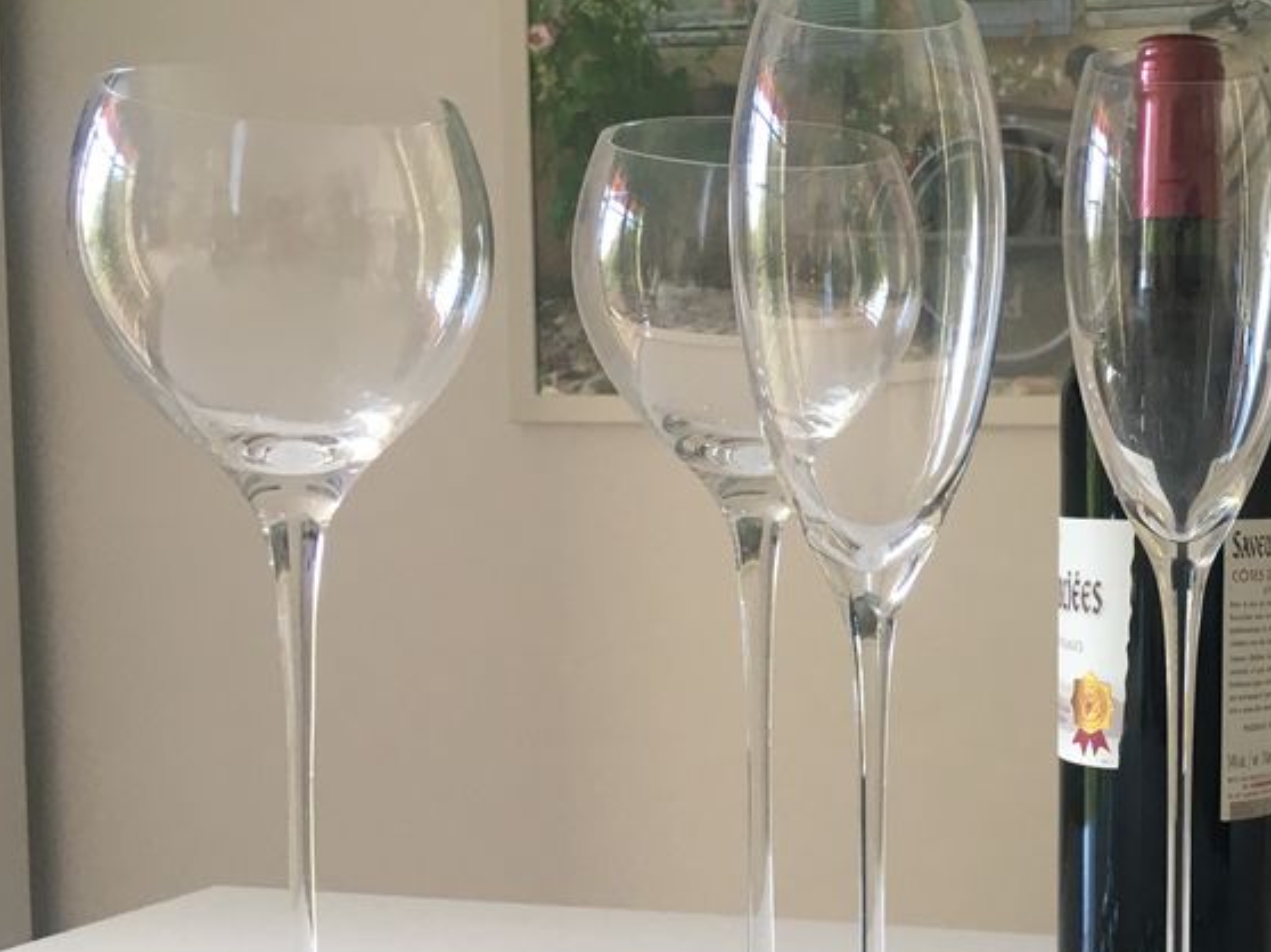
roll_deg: -0.4
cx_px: 1132
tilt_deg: -5.6
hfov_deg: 34.8
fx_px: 1908
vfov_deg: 27.8
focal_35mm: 52
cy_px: 635
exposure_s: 1/33
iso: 80
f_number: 2.2
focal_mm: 4.15
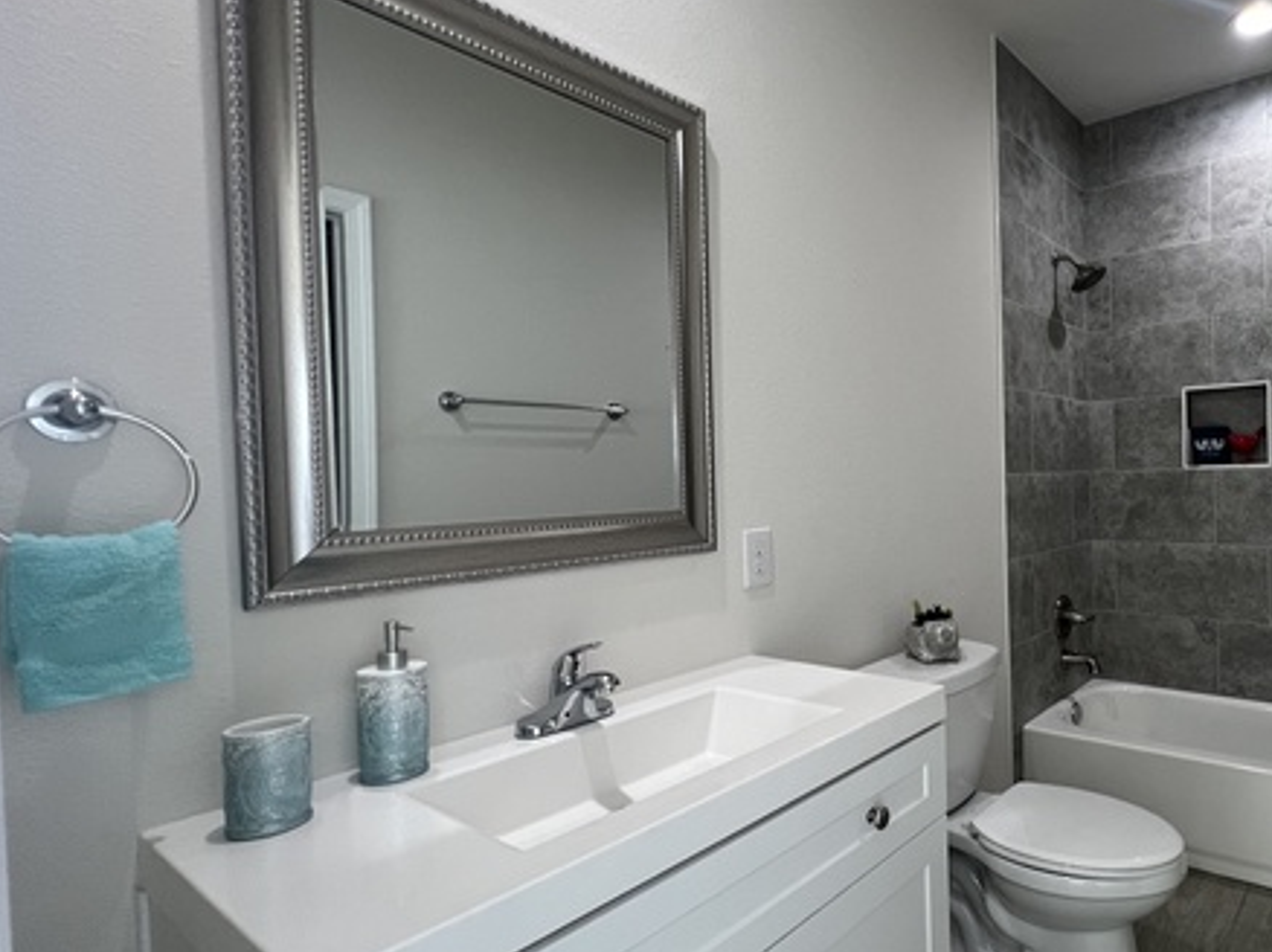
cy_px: 496
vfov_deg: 68.6
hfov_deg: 79.7
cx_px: 918
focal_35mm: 19
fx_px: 698
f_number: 1.8
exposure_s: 1/120
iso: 160
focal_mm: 1.57
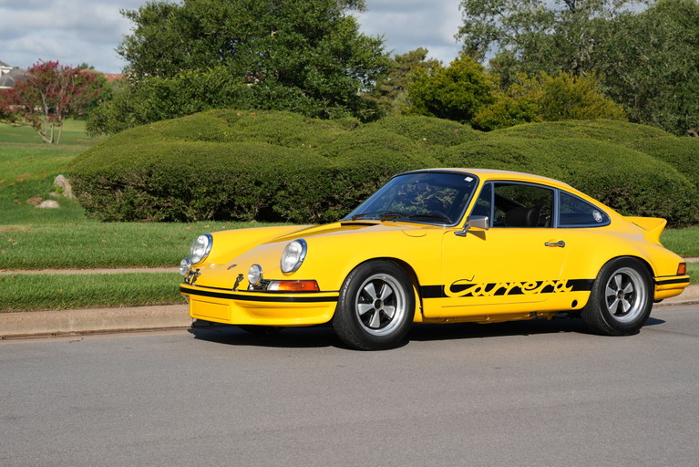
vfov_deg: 18.2
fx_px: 1457
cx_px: 350
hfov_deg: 27.0
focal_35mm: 75
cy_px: 234
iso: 100
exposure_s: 1/400
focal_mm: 50
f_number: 4.5
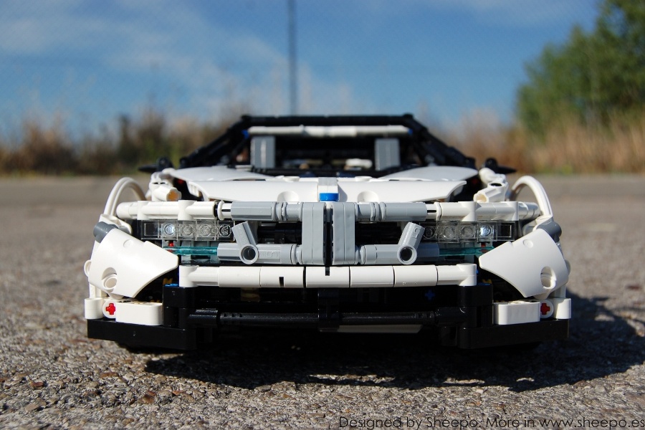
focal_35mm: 42
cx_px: 322
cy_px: 215
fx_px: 752
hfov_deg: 46.4
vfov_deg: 31.9
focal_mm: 28
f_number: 5.6
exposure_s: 1/1250
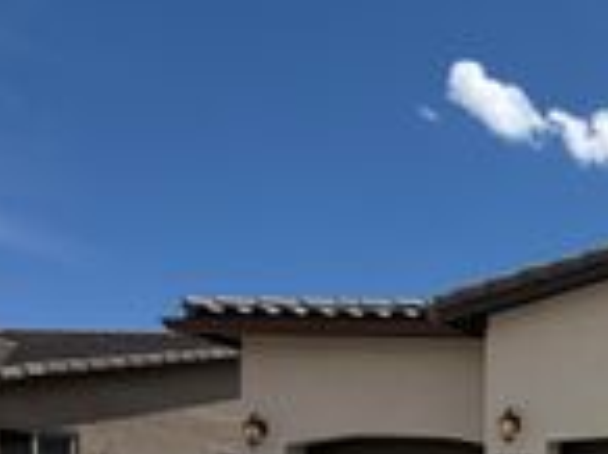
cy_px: 577
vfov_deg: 26.1
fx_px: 842
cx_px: 1004
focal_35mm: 48
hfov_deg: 24.8
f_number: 2.2
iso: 20
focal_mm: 2.22
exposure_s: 1/1656
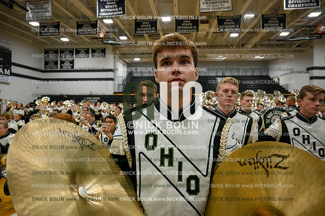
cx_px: 162
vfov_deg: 53.1
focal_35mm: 24
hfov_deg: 73.8
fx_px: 217
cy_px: 108
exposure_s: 1/250
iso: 1250
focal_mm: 24
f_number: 4
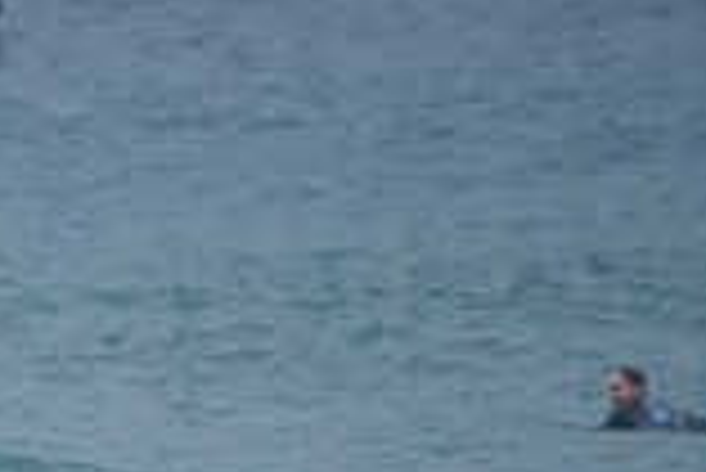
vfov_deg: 0.7
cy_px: 578
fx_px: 36274
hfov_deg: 1.1
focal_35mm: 1848
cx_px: -292
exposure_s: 1/2000
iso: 250
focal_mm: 500
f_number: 5.6
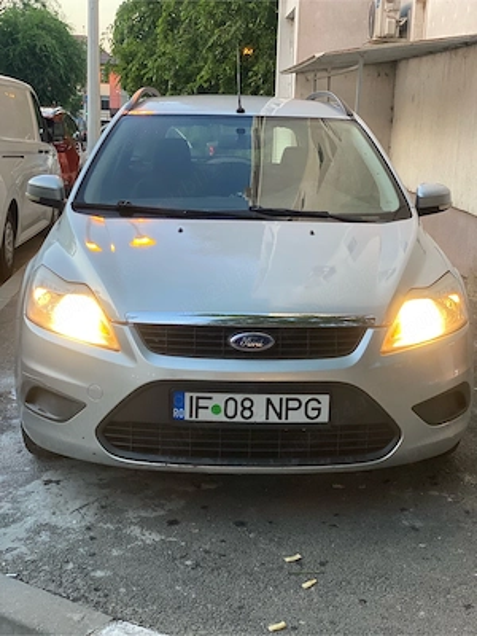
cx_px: 238
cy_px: 318
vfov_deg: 36.8
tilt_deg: -11.2
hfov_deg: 28.0
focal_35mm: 52
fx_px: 955
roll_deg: -2.2
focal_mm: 6
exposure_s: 1/50
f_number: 2
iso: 125
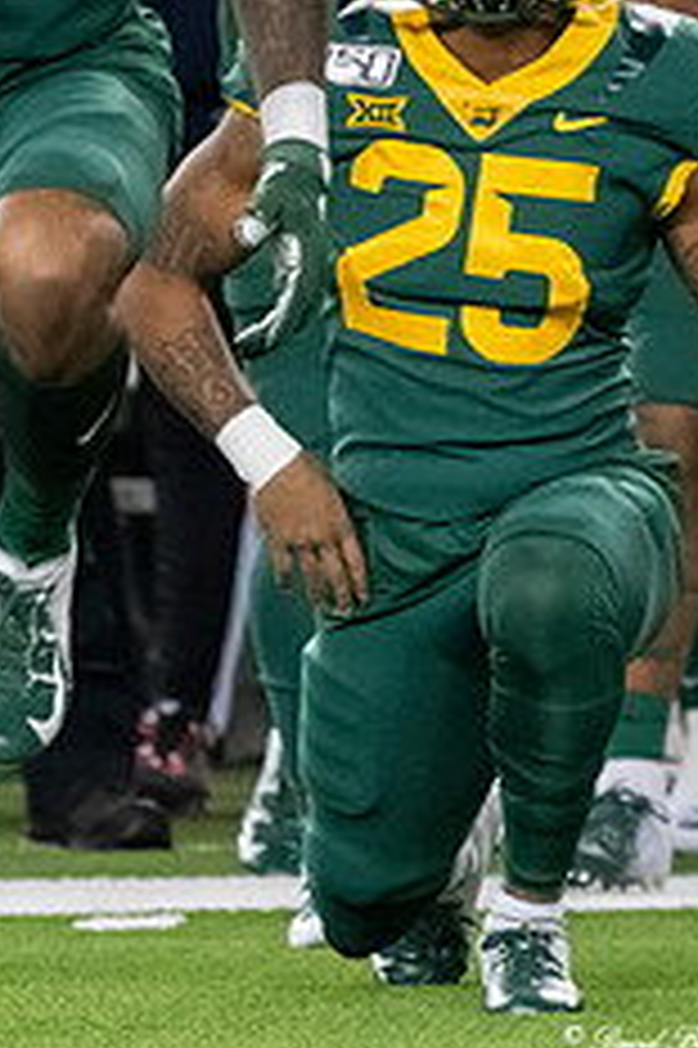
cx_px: -107
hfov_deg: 0.9
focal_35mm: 1565
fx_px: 45580
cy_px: 148
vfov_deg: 1.3
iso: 8000
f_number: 5.6
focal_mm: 360
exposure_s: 1/1000
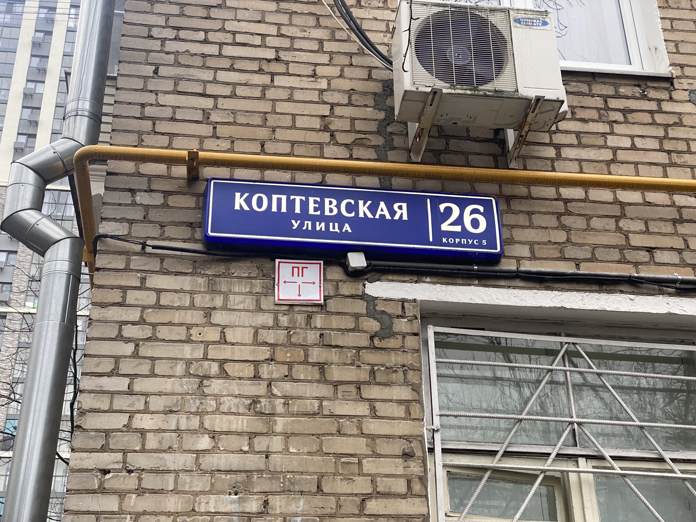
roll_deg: +1.0
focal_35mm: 52
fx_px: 1046
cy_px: 261
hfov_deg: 36.8
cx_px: 348
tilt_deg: +28.6
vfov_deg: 28.0
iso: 50
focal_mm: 6
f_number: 2
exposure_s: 1/122
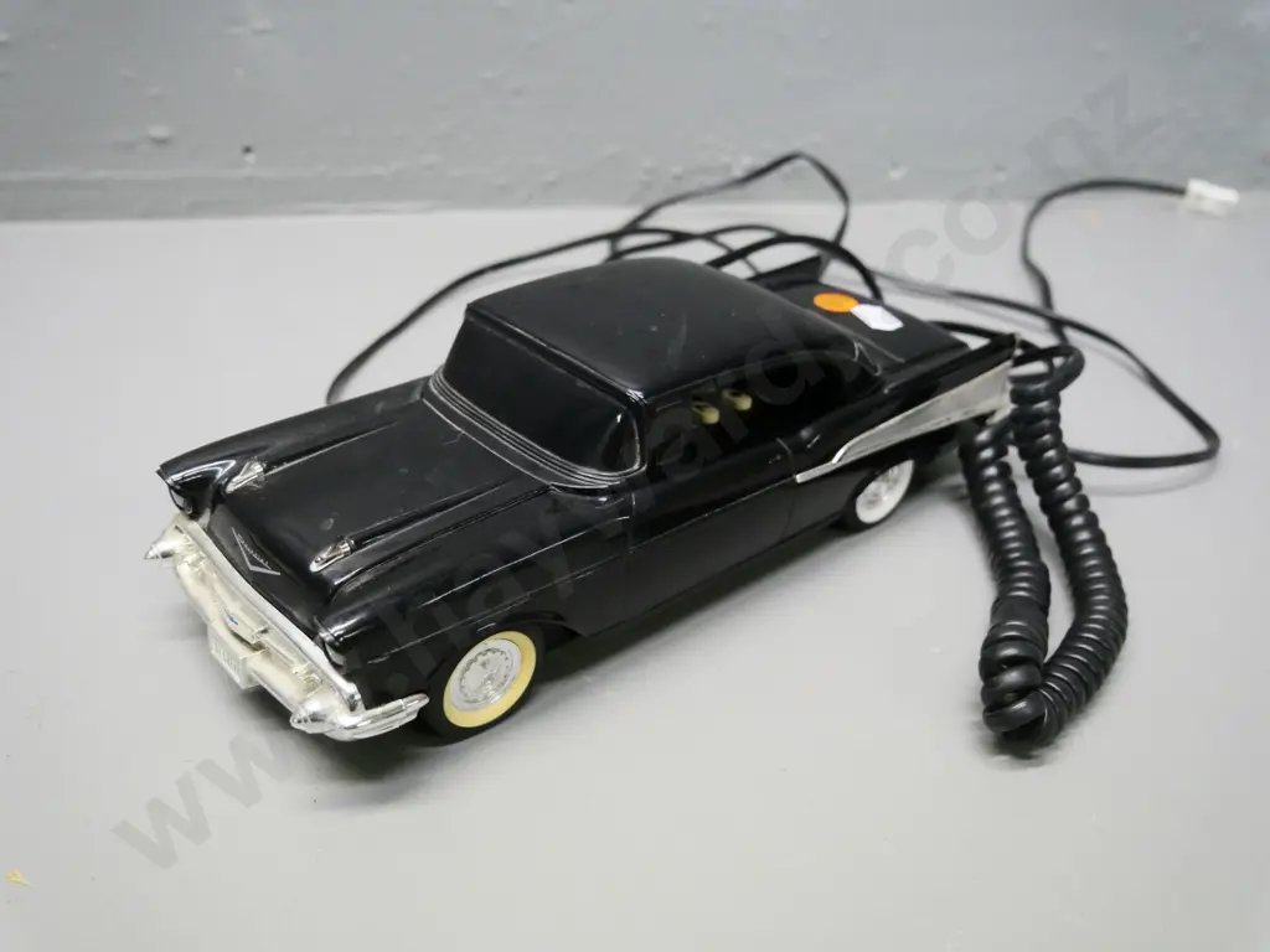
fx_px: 1247
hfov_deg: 54.0
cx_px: 635
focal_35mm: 34
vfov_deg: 41.8
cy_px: 476
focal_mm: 17
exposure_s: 1/200
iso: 3200
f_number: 3.8
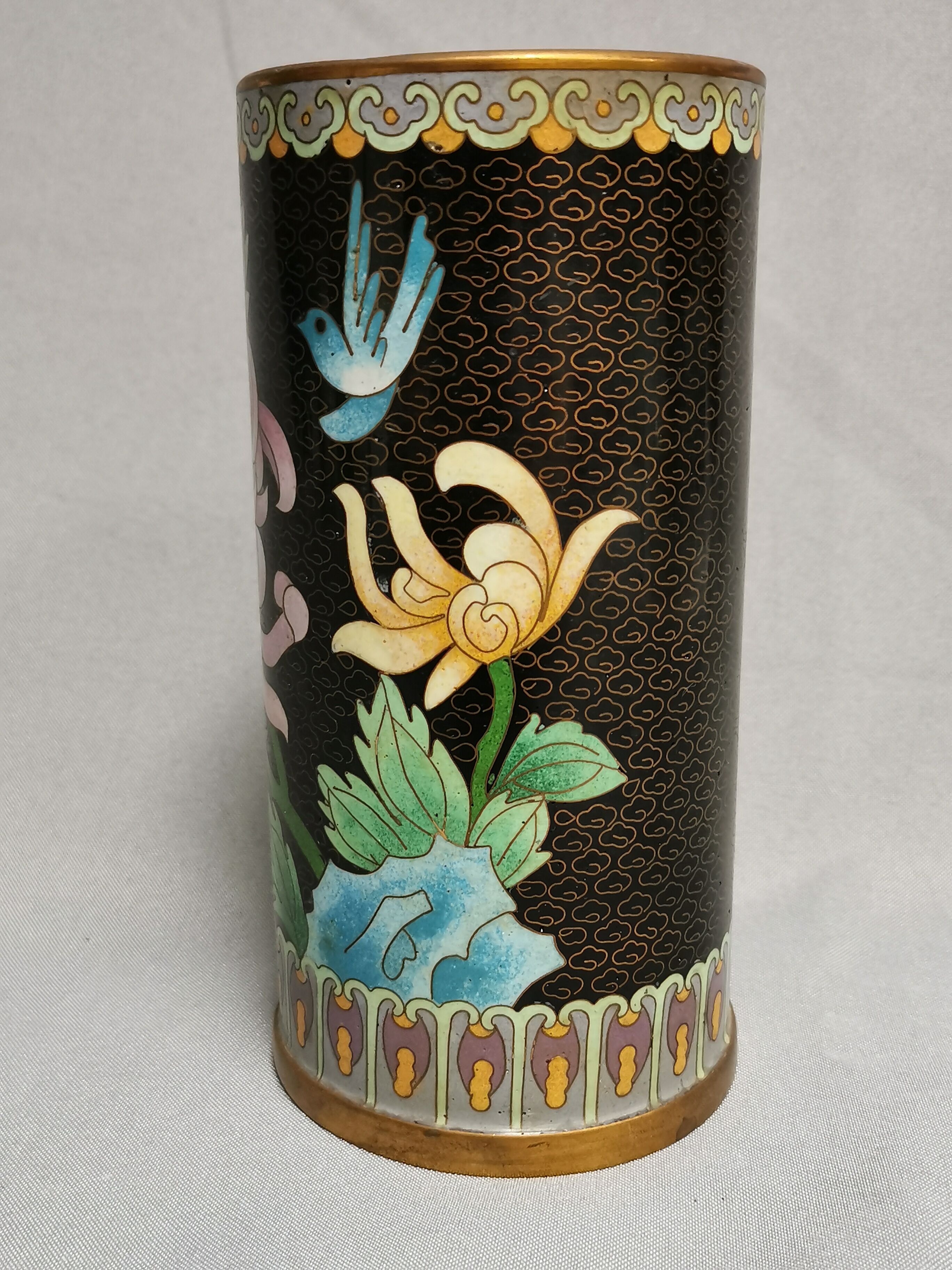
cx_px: 476
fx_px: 1467
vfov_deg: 46.8
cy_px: 635
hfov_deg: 36.0
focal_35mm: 40
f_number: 1.8
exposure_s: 1/50
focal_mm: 5.58
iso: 160
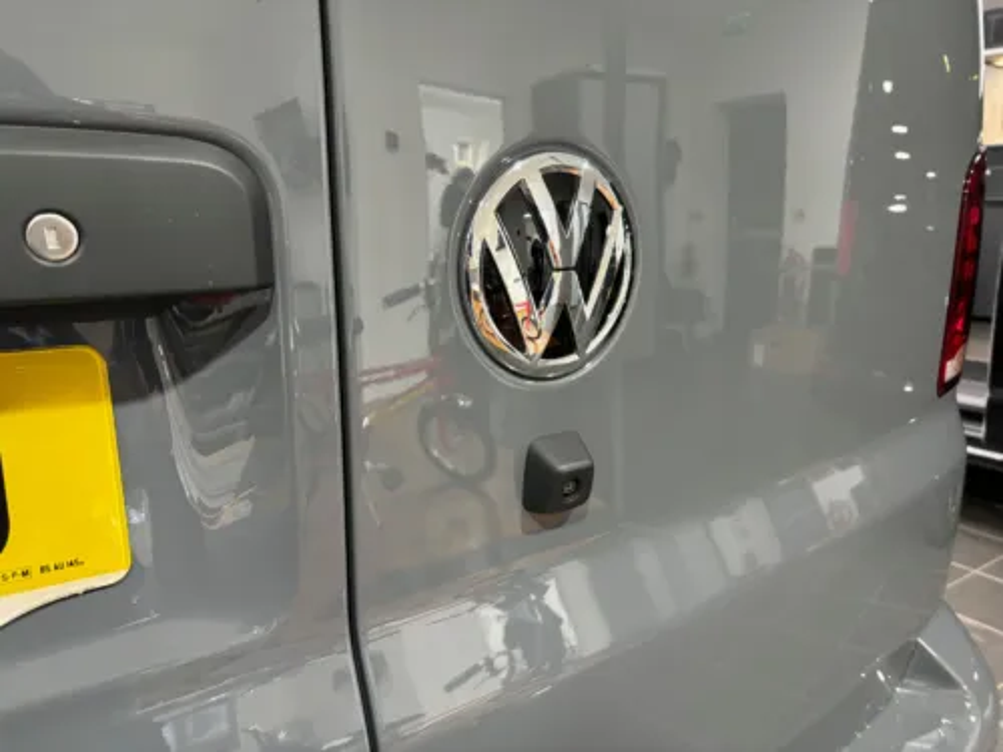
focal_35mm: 26
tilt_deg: -12.7
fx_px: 753
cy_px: 376
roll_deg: -0.2
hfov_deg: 67.3
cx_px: 502
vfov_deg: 53.1
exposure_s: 1/50
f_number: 1.6
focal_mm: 5.96
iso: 320
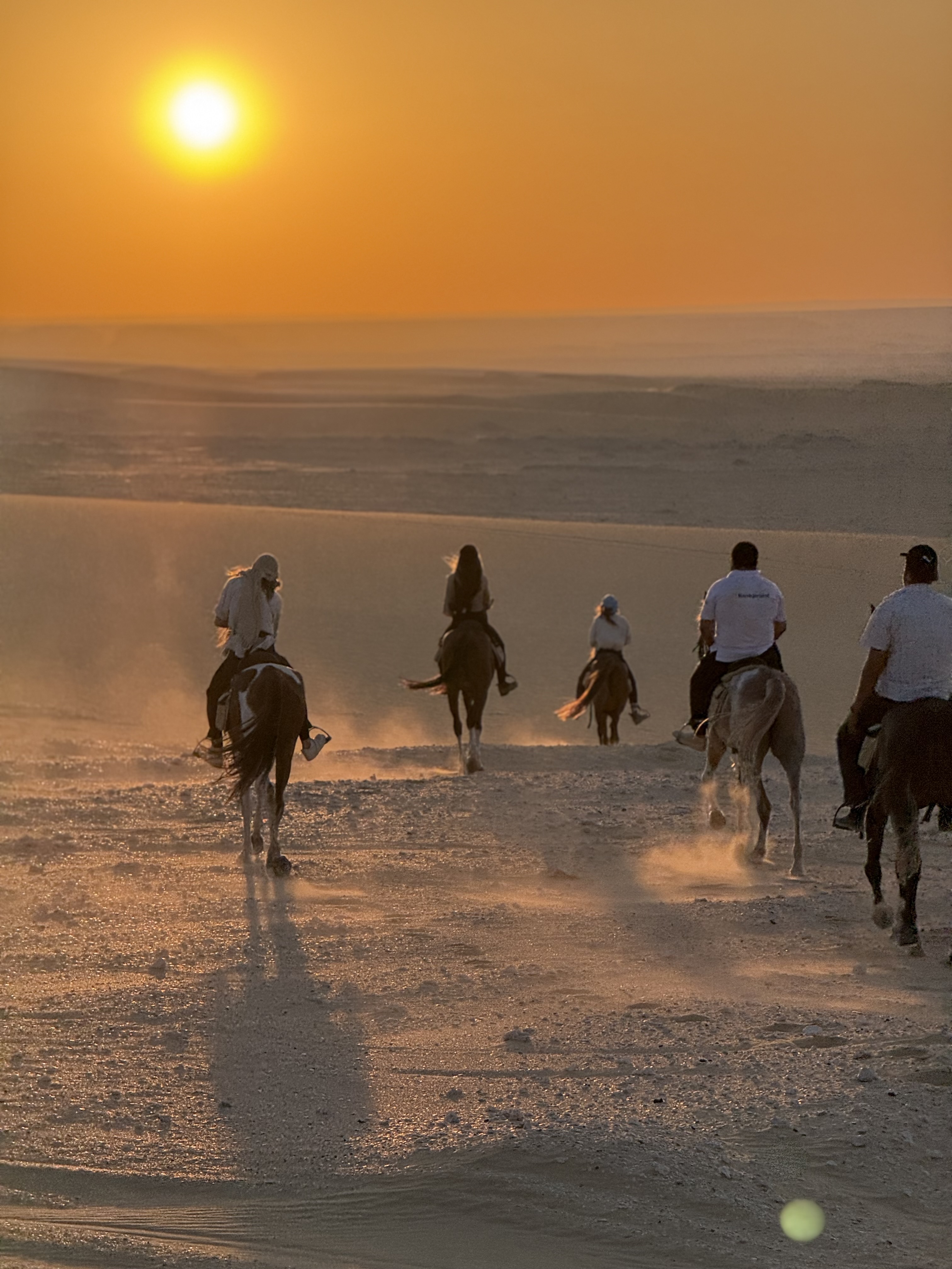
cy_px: 634
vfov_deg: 16.4
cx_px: 476
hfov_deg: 12.3
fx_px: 4400
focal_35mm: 120
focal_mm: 15.66
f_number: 2.8
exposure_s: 1/1227
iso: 50
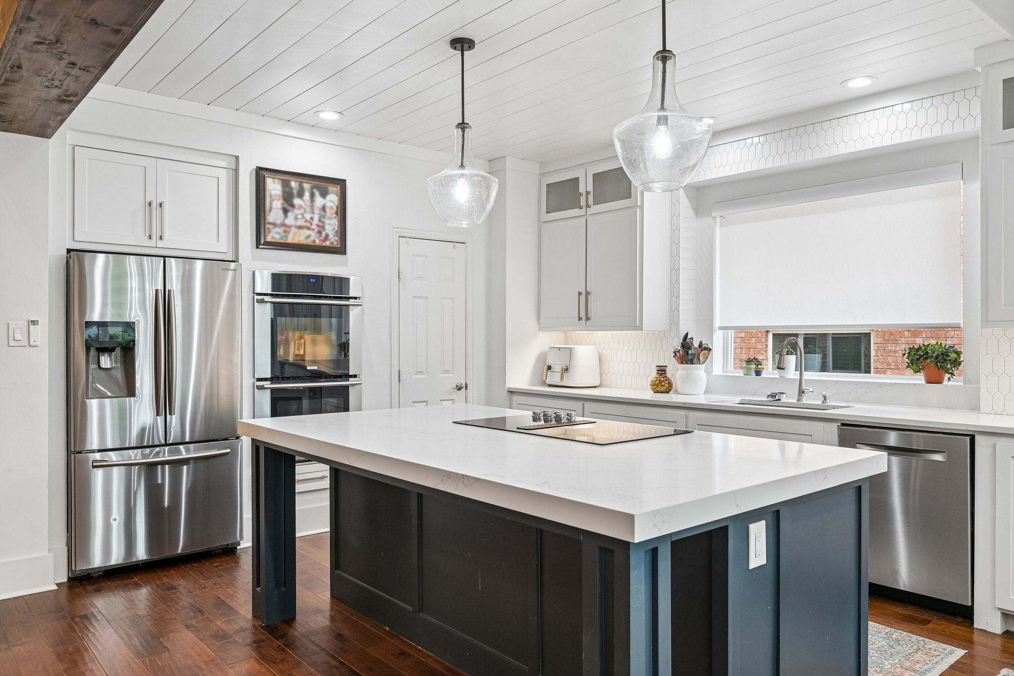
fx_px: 690
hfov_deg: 72.6
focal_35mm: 24
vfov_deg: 52.2
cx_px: 507
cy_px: 338
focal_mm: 24.5
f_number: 8
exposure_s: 1/20
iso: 400
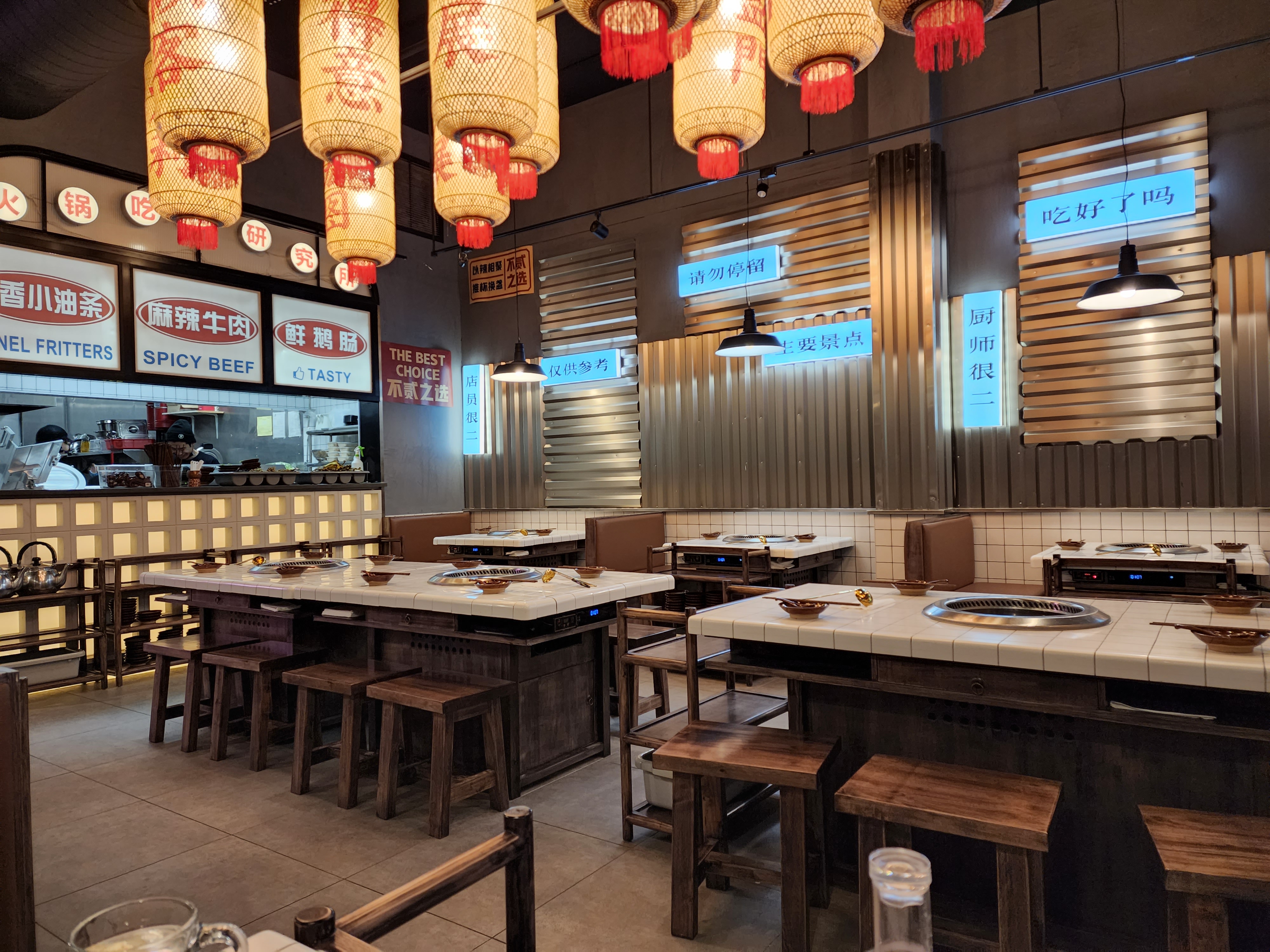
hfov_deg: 73.9
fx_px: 844
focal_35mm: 23
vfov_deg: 58.9
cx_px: 635
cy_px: 476
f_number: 1.8
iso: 250
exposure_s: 1/120
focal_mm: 6.4
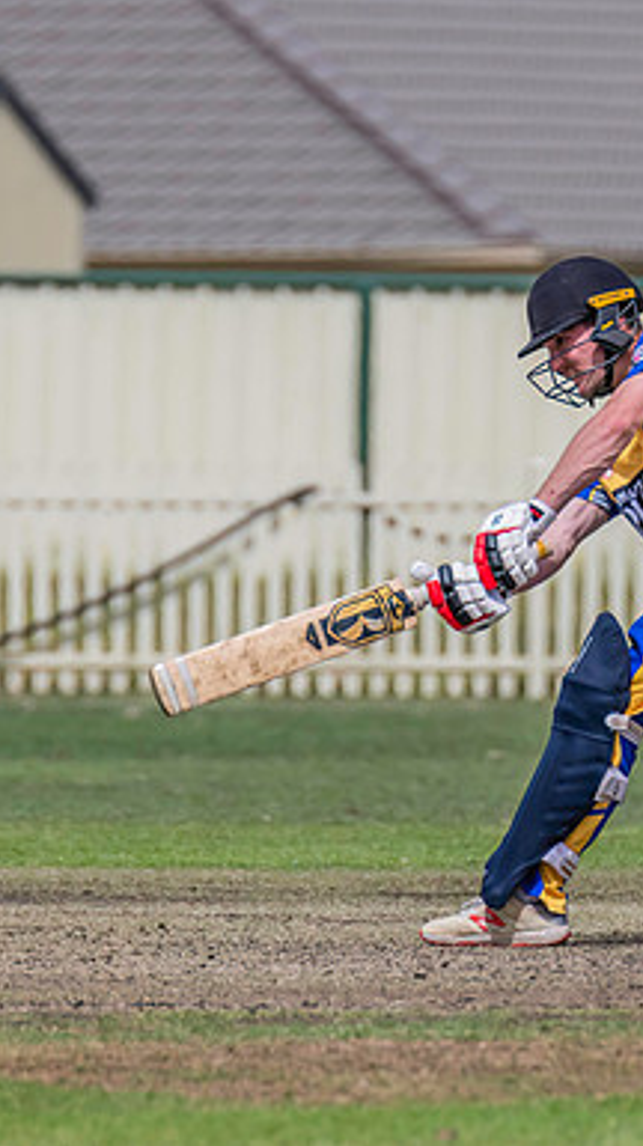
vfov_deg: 2.0
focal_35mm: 1058
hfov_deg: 1.1
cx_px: 632
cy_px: 506
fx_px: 32132
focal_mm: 600
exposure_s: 1/2500
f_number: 8
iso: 800
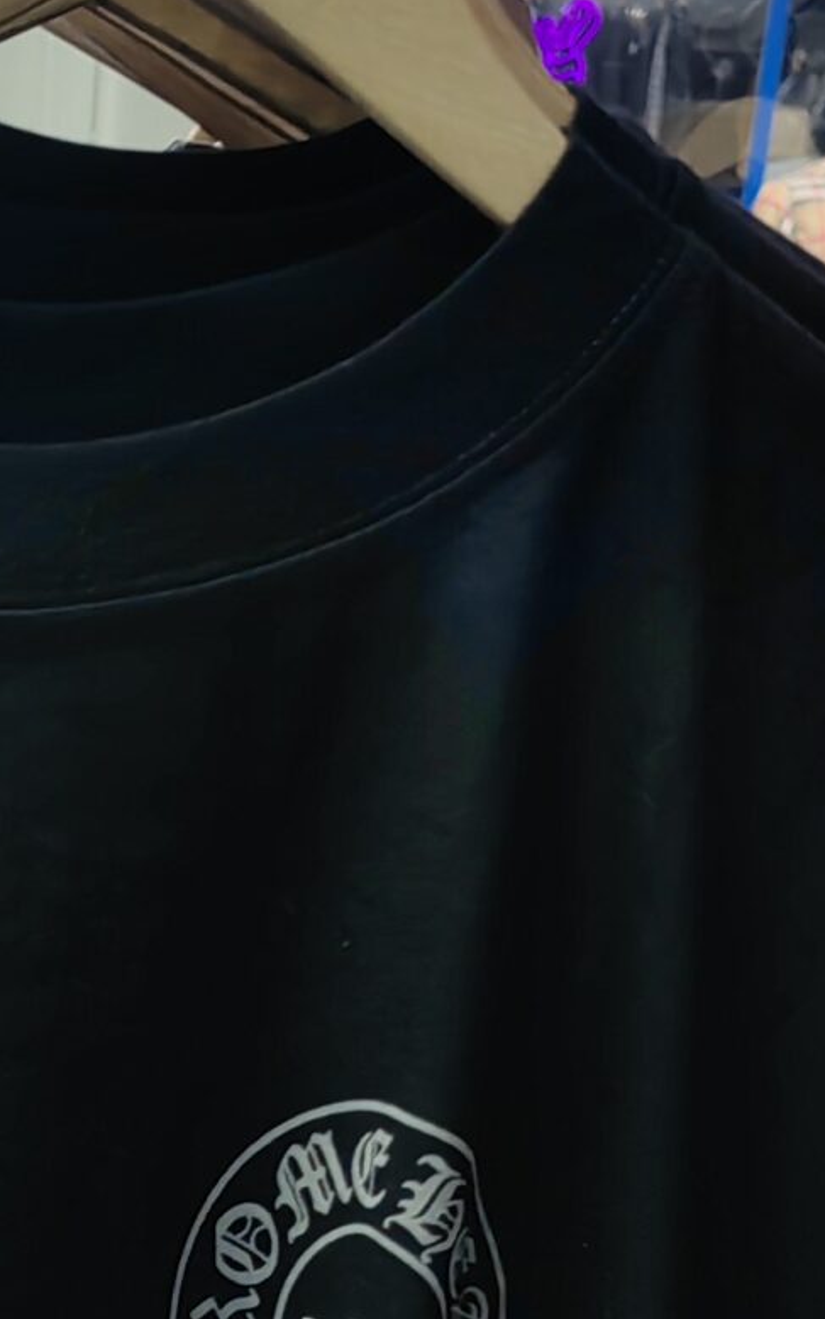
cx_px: -108
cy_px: 1727
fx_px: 3381
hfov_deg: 13.6
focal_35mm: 94
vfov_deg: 20.2
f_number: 1.8
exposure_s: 1/6.25
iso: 50
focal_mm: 5.54
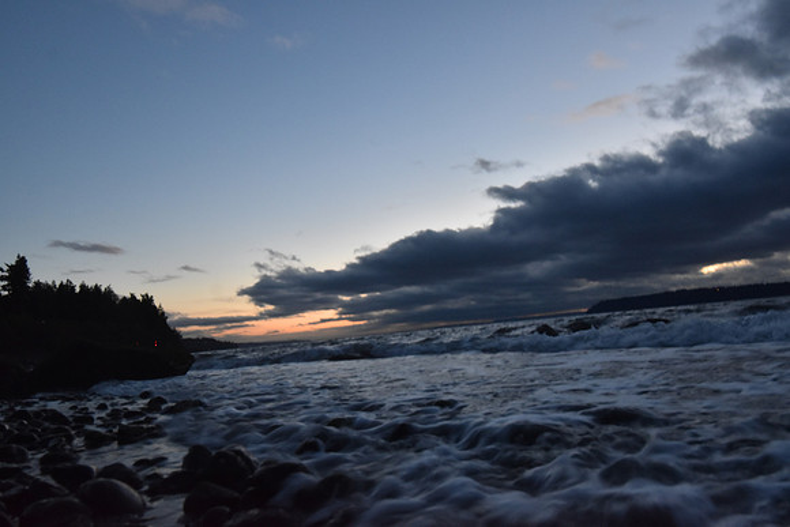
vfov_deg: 50.4
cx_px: 395
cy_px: 264
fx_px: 560
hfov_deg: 70.4
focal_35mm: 26
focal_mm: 17
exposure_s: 1/25
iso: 1250
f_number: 8
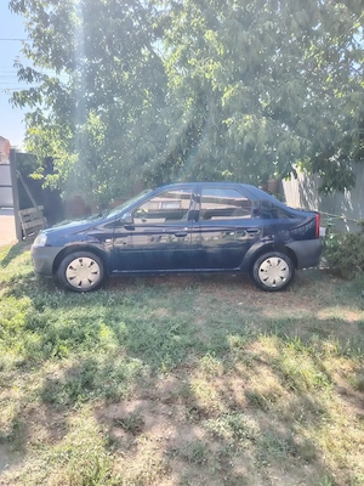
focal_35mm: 24
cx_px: 182
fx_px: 336
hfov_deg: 56.8
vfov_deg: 71.6
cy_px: 243
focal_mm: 5.25
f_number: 1.75
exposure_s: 1/280
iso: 100
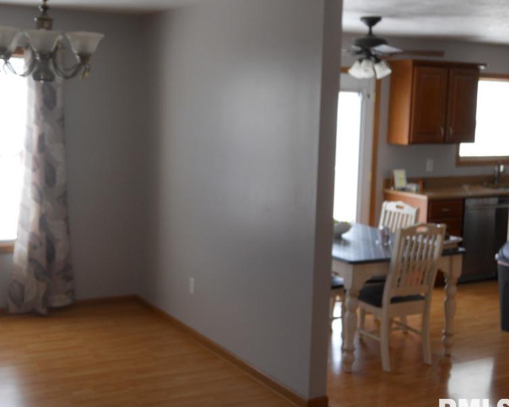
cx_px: 195
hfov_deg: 38.6
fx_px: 723
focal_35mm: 48
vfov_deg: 31.4
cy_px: 173
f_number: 3
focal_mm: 6.4
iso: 100
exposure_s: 1/60
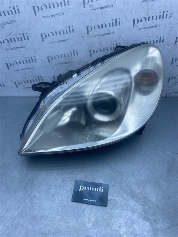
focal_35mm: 26
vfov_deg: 67.3
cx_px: 89
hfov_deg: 53.1
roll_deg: -4.0
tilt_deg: -42.3
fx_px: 178
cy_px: 118
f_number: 1.8
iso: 32
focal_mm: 4.25
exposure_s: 1/1063
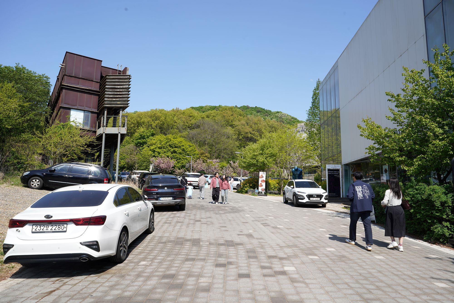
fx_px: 303
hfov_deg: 73.7
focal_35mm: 24
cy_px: 152
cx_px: 227
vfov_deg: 53.1
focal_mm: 24
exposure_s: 1/100
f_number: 13
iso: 100
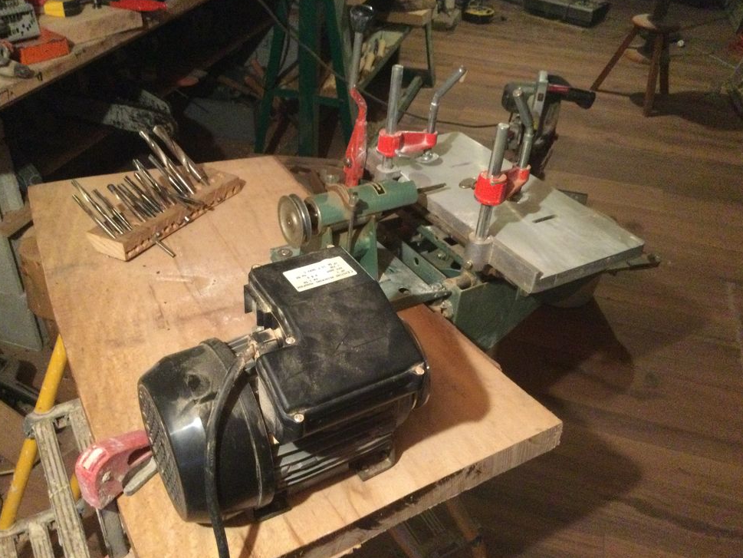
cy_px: 277
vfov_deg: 44.2
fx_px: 687
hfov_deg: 56.8
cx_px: 363
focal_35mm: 32
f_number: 2.4
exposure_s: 1/17
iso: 320
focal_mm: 3.3
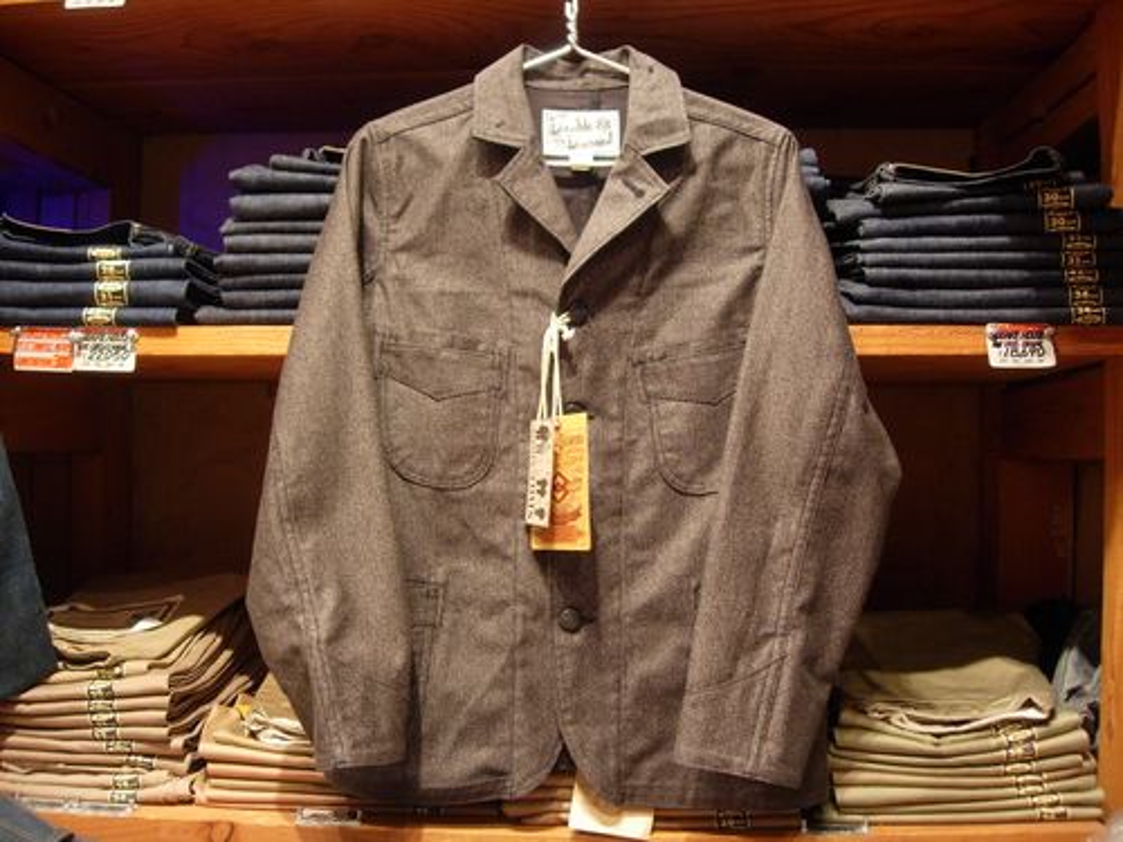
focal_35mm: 38
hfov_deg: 49.0
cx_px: 562
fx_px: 1233
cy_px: 421
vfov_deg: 37.7
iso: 168
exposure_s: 1/4
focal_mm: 7.8
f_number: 2.8
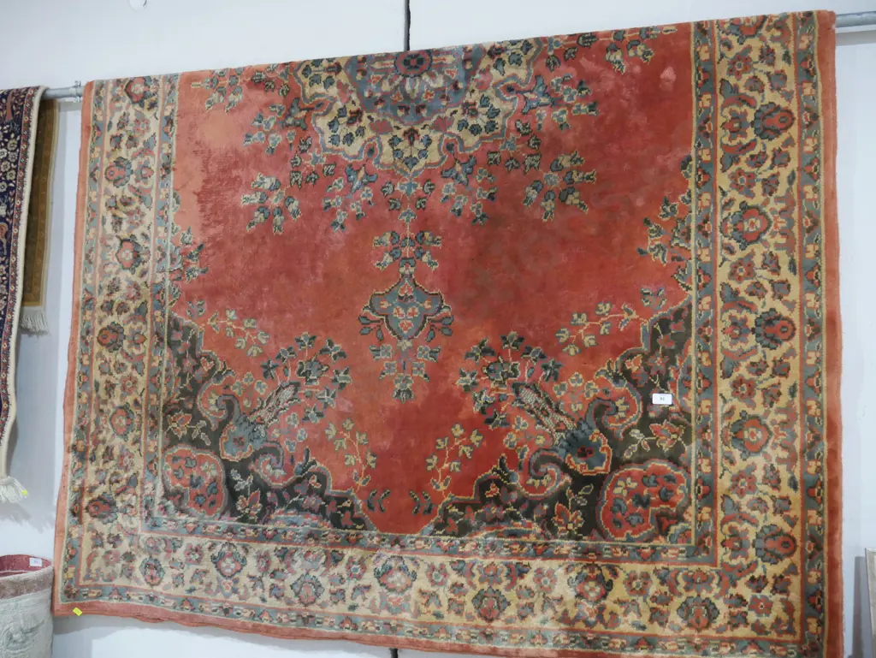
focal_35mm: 28
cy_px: 329
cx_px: 438
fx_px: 709
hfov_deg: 63.4
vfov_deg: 49.8
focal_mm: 14
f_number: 3.5
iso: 1600
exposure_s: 1/60
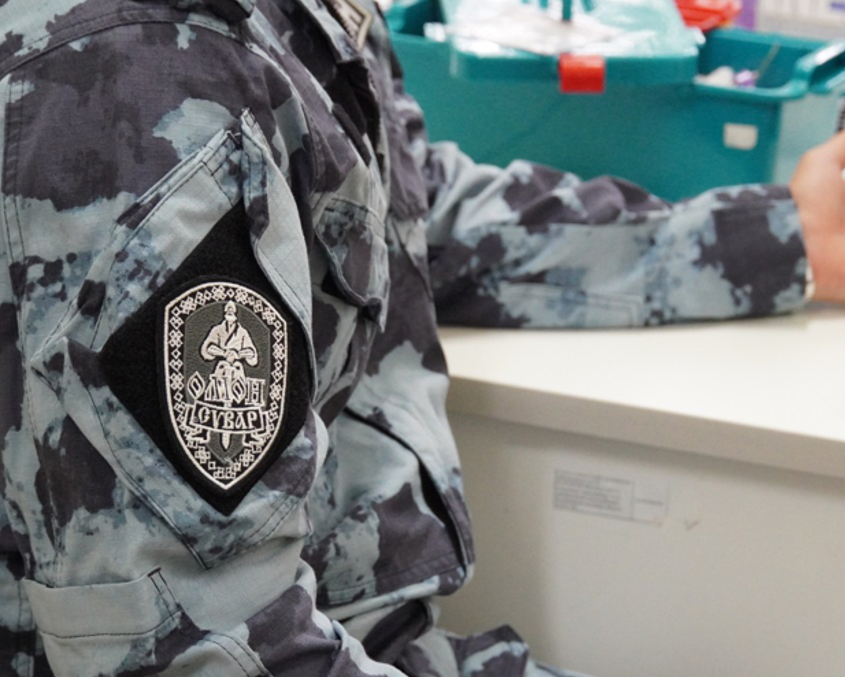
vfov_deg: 13.5
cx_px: 496
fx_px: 2866
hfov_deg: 16.8
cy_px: 341
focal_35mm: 115
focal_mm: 67
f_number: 5.6
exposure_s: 1/160
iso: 6400
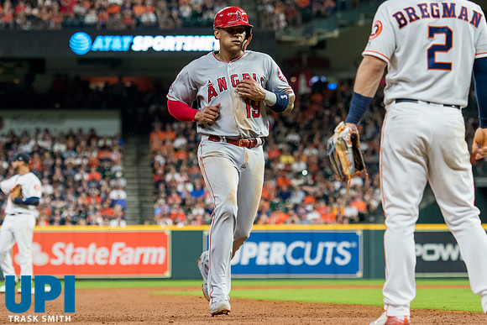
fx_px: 3023
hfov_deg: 9.2
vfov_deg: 6.2
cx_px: 258
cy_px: 139
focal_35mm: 223
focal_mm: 120
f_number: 4
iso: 2500
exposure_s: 1/1250
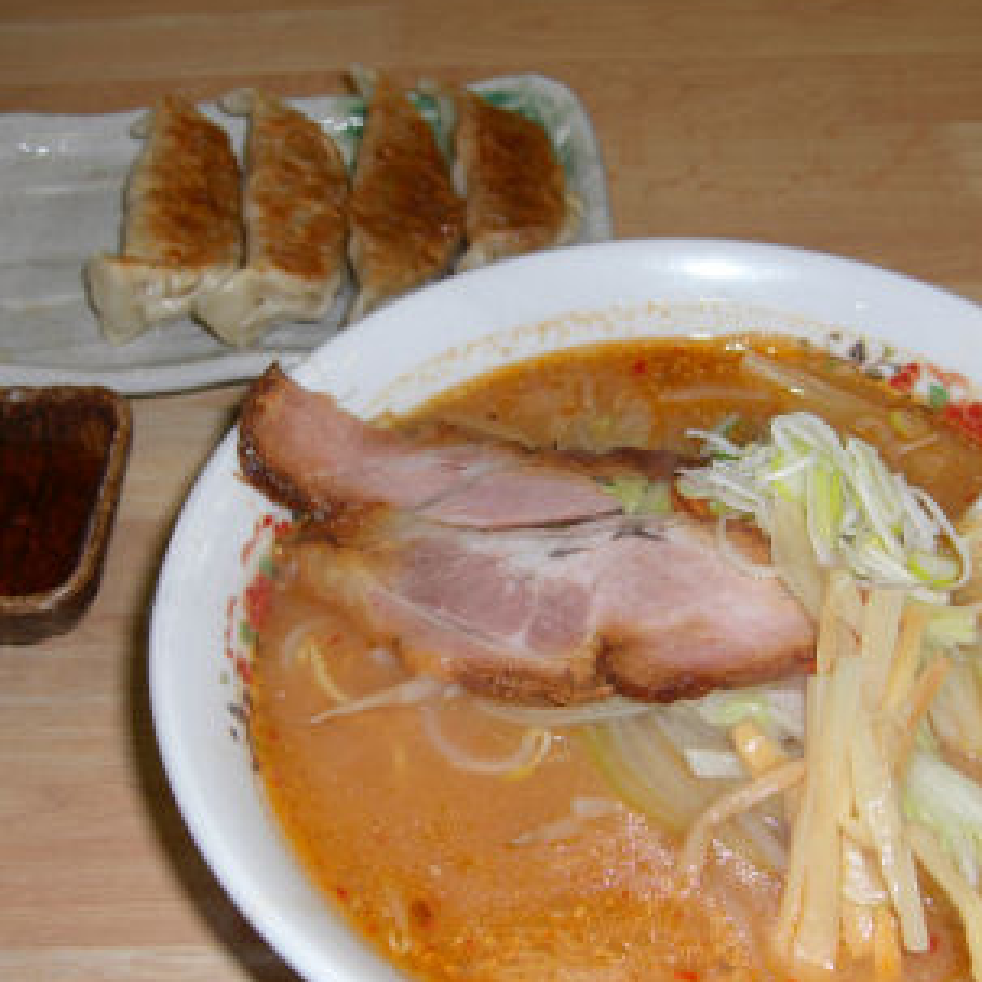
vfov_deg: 33.4
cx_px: 512
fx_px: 1637
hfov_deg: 33.4
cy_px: 543
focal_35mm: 51
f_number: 2.8
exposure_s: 1/60
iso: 80
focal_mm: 7.9
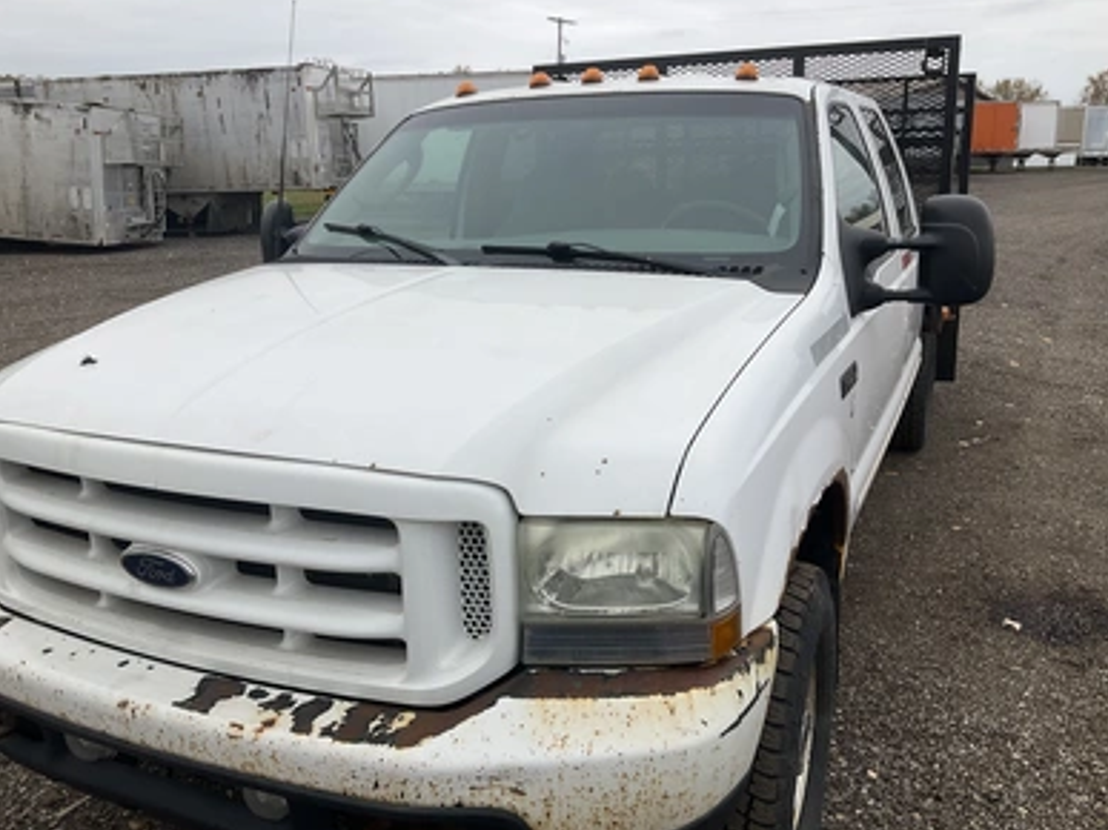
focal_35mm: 30
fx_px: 960
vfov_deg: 46.8
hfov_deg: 60.0
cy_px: 412
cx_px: 570
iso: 25
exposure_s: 1/674
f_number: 1.8
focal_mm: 3
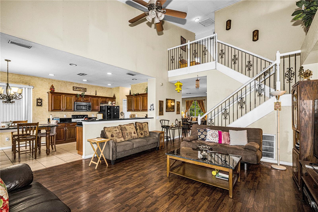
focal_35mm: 16
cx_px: 159
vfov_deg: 73.7
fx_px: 141
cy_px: 106
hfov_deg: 96.7
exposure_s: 1/30
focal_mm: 16
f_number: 8
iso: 320
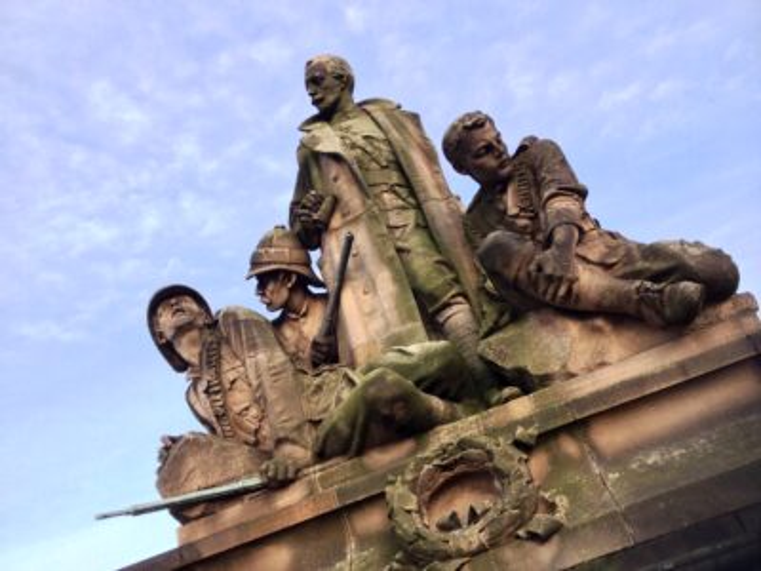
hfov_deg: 52.6
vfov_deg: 40.7
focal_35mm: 35
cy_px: 286
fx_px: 769
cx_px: 380
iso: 50
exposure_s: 1/326
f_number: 2.4
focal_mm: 4.28
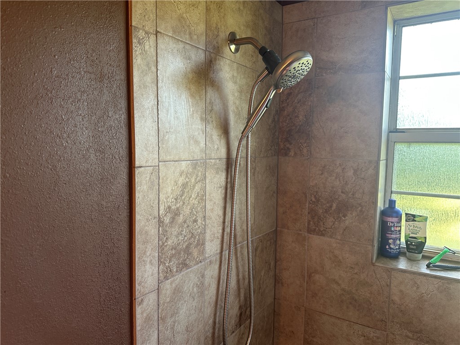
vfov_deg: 56.8
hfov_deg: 71.6
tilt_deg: -3.6
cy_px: 172
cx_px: 230
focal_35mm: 24
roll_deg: -1.5
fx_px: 319
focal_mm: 6.86
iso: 160
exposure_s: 1/60
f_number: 1.78
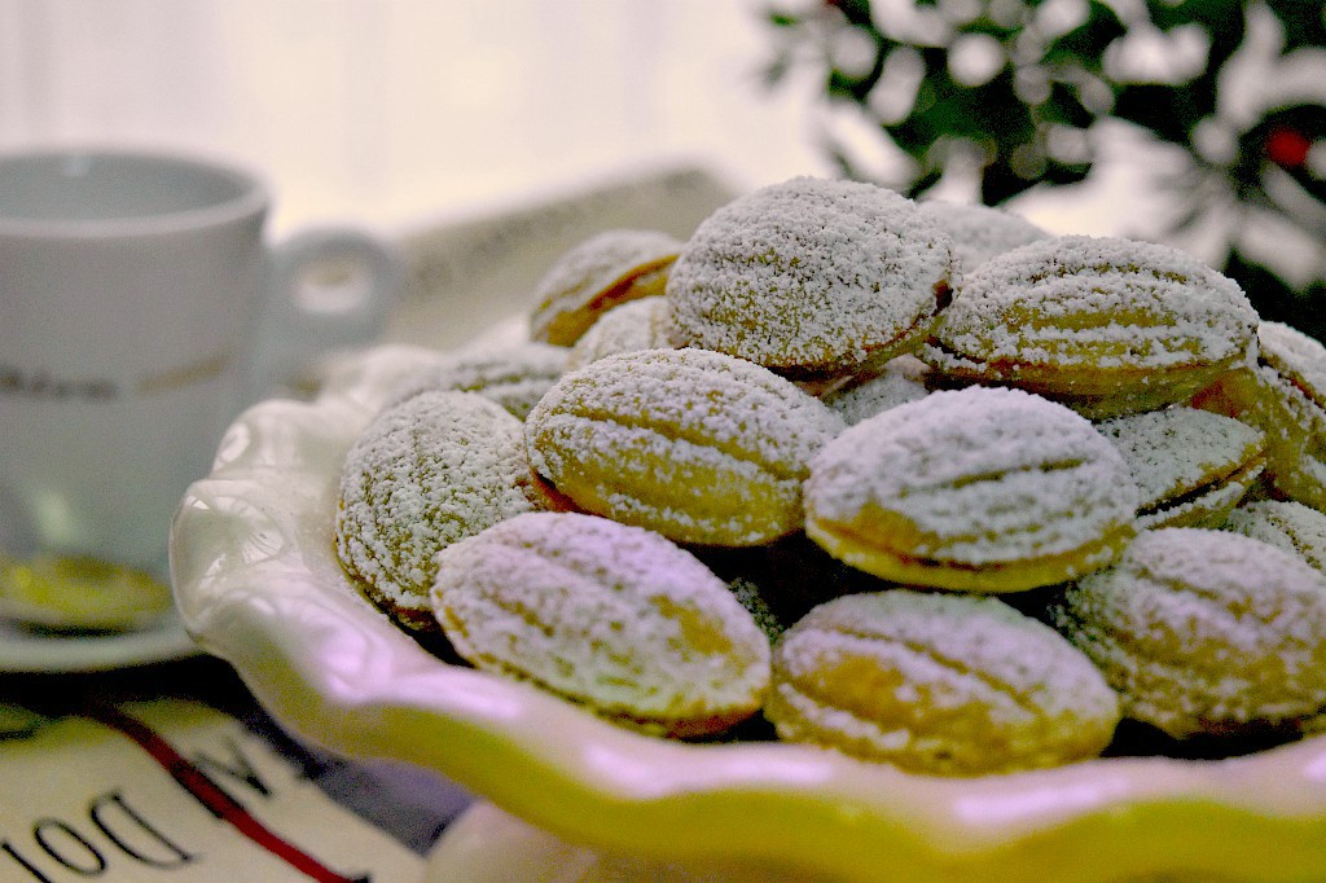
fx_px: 2099
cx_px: 663
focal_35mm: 57
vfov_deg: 23.8
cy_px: 442
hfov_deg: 35.1
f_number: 4.8
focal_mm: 38
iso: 2000
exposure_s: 1/500
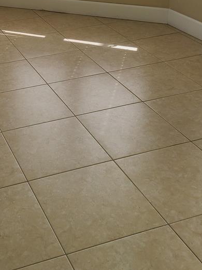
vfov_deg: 30.6
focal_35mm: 60
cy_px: 23
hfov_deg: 23.6
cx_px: 9
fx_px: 467
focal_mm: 5.4
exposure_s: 1/317
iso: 40
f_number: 1.8
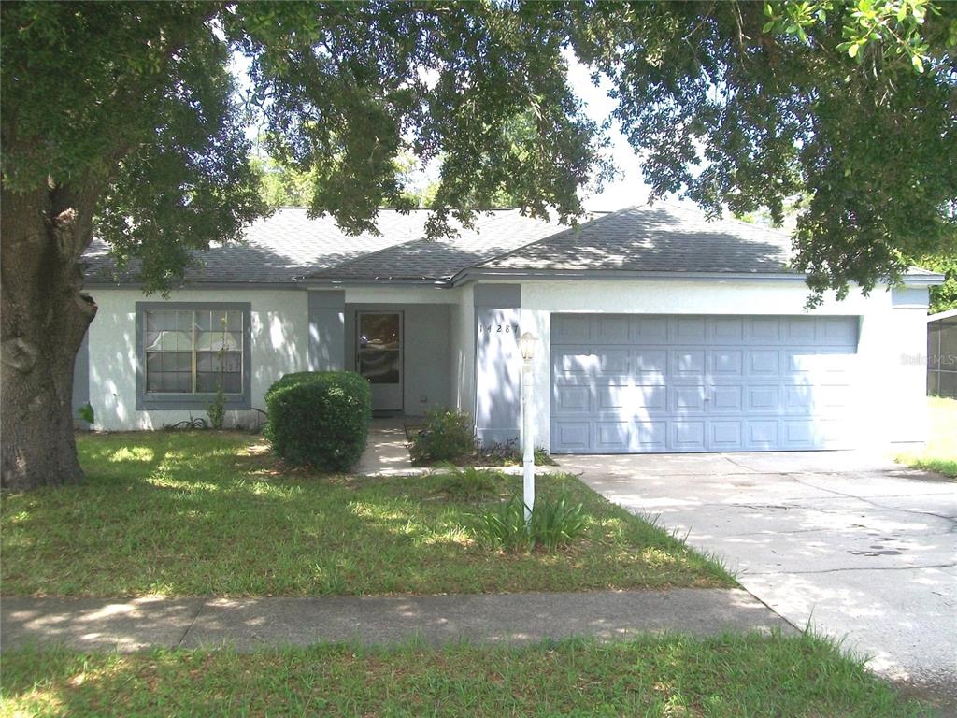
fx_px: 995
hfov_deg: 51.4
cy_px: 359
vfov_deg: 39.7
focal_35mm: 36
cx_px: 478
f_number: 2.7
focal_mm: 6
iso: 80
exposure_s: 1/400
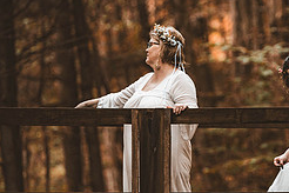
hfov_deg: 5.3
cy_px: 139
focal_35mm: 389
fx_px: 3123
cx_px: 274
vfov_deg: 3.5
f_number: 2.8
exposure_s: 1/250
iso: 1250
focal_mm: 165
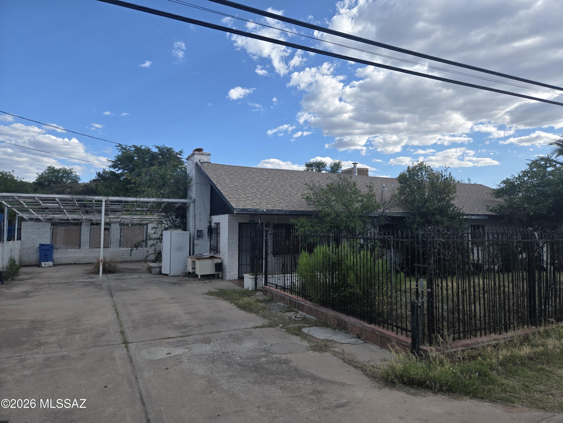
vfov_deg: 58.9
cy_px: 212
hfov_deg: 73.9
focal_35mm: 23
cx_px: 282
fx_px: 374
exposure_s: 1/2921
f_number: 1.8
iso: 64
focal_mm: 5.4
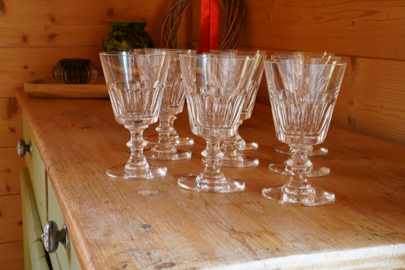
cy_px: 135
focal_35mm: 49
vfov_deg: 27.5
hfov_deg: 40.3
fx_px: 551
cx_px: 202
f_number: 22
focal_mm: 49
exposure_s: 4
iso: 200
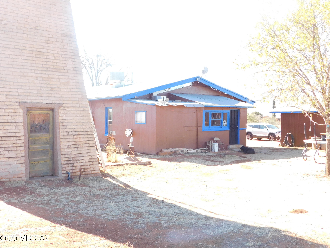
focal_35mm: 39
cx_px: 174
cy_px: 116
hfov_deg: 47.8
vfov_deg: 36.8
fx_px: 372
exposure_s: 1/160
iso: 125
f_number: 3.5
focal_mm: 6.3
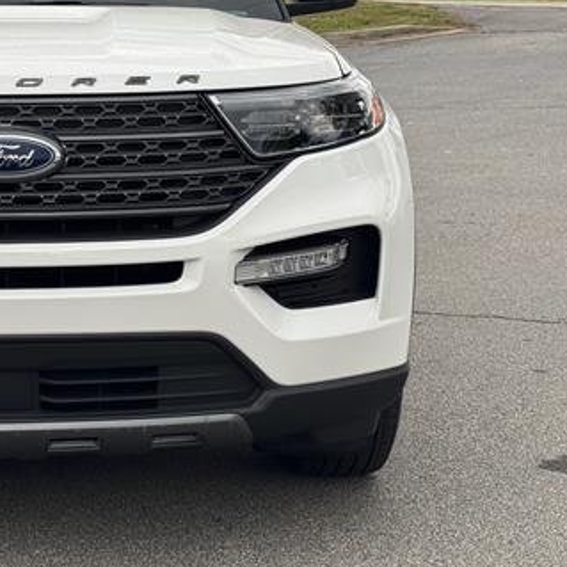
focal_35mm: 85
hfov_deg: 20.0
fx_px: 1575
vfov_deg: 20.3
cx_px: 53
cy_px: 181
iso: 64
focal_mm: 6.76
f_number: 1.78
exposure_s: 1/678
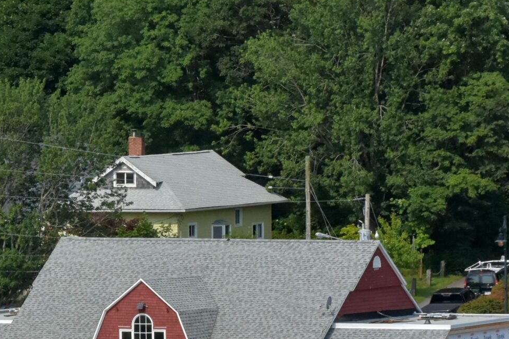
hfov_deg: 4.2
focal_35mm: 494
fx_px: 6987
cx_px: -89
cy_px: 390
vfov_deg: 2.8
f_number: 8
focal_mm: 125
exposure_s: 1/3333
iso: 1000
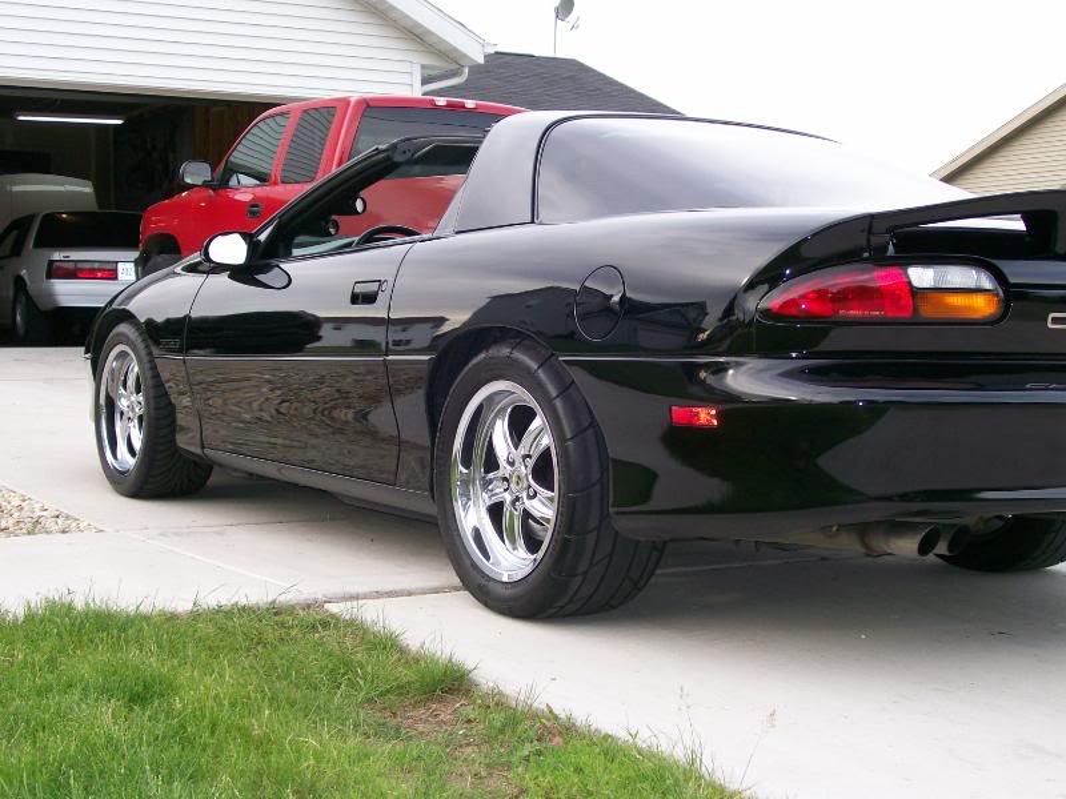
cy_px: 400
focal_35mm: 56
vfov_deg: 26.1
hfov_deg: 34.3
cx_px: 533
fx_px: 1725
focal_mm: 9.4
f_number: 3.4
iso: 80
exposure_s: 1/145
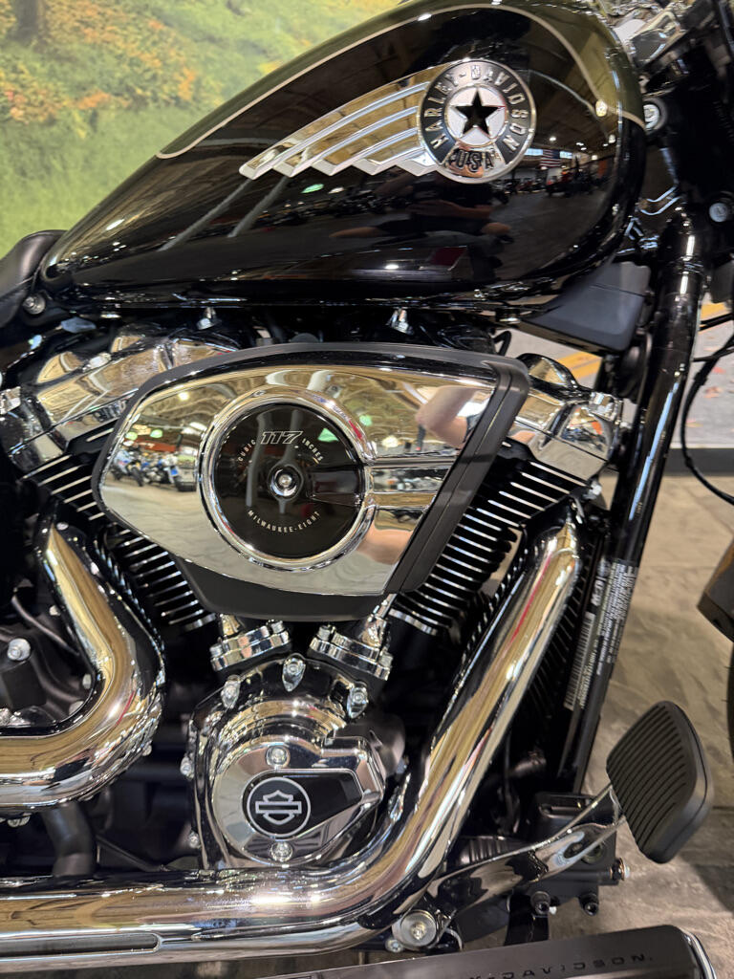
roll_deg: +1.4
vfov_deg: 71.6
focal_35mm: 24
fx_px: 679
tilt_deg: -15.3
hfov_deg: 56.8
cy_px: 490
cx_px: 367
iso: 250
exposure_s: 1/60
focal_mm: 6.76
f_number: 1.78
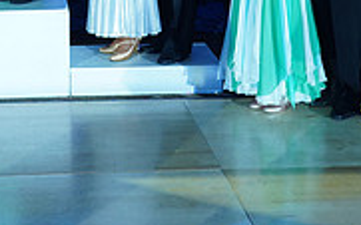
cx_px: 52
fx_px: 964
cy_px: -124
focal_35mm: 98
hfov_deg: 20.9
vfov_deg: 12.6
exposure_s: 1/160
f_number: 4.5
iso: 1000
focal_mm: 30
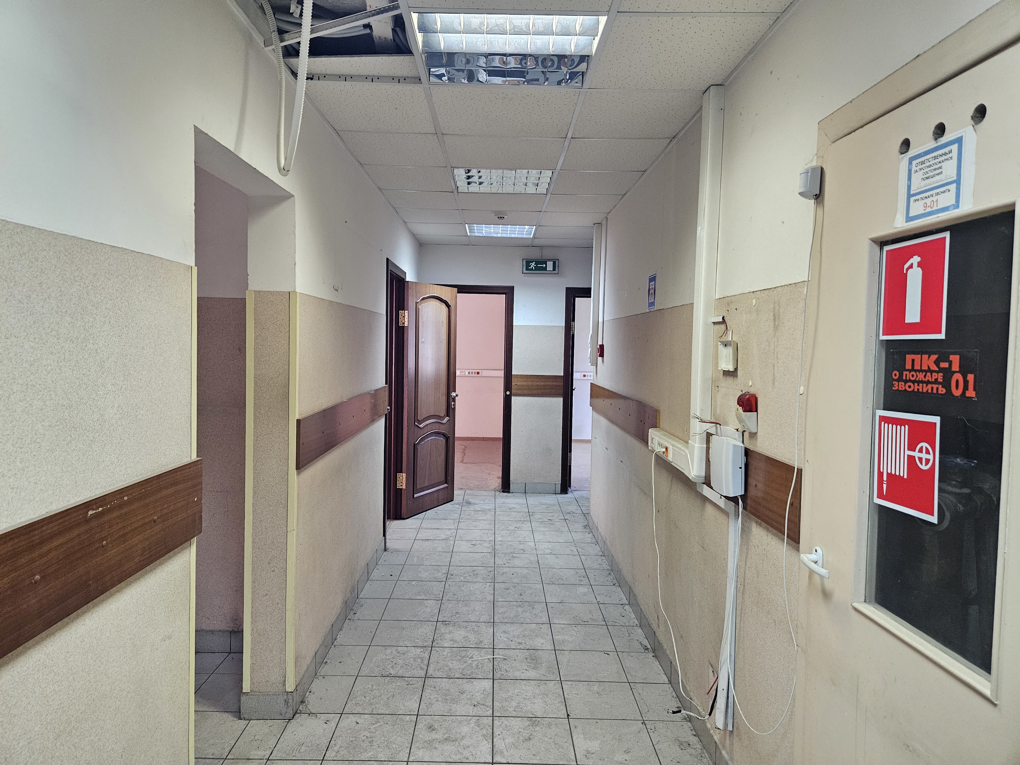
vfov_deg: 58.9
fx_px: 678
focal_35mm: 23
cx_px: 510
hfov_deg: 73.9
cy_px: 382
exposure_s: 1/100
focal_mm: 5.4
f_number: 1.8
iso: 500
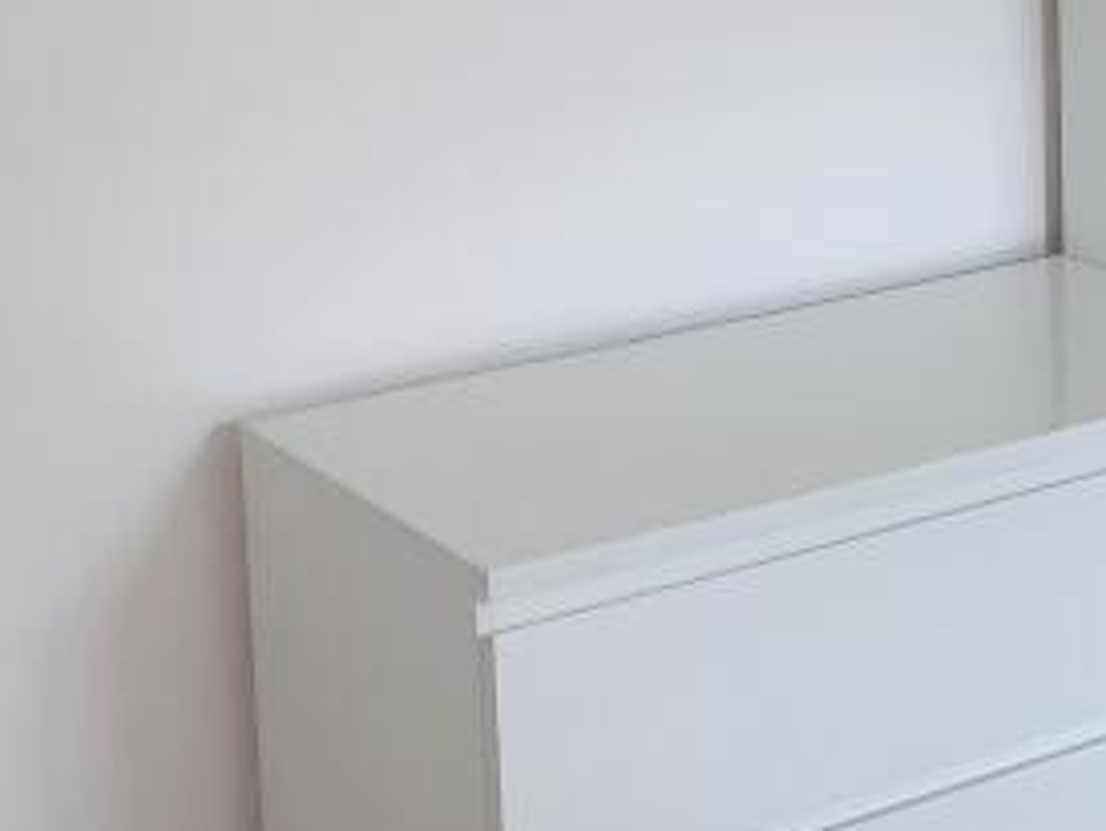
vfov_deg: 14.9
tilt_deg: -7.2
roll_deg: -0.1
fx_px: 3102
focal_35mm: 97
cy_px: -81
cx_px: 1469
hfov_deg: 18.7
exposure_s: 1/16
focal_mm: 4.25
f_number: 1.8
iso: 40
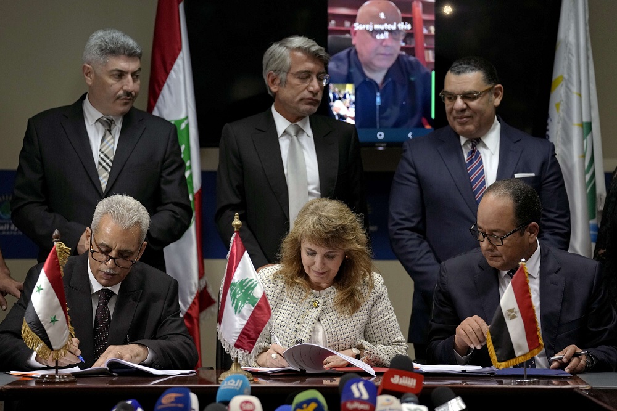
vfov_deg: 8.9
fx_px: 2640
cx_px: 308
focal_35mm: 154
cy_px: 206
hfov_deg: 13.3
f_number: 3.5
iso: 2000
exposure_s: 1/160
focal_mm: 154
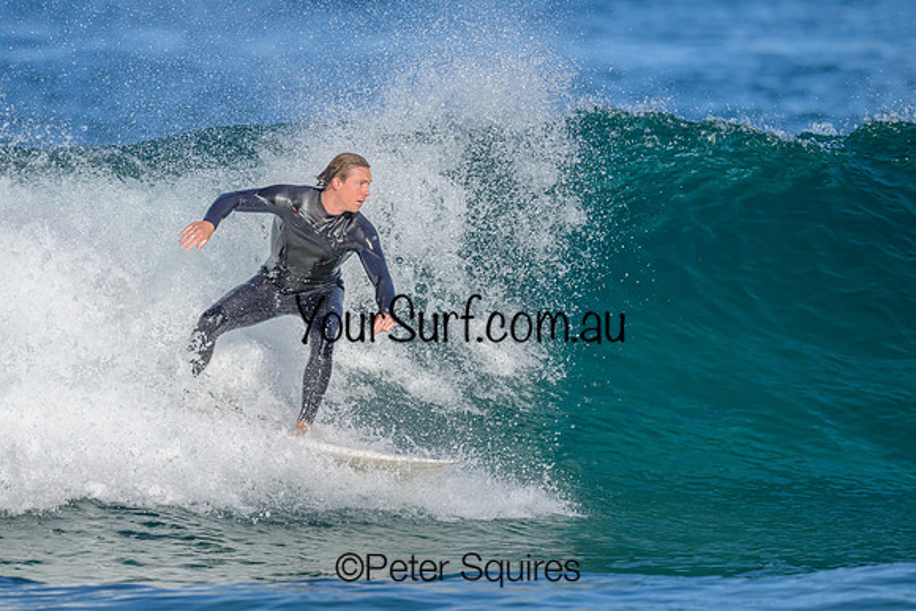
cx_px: 338
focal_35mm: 1010
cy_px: 237
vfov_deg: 1.4
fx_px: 25693
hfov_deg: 2.0
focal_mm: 800
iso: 280
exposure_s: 1/2000
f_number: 6.3
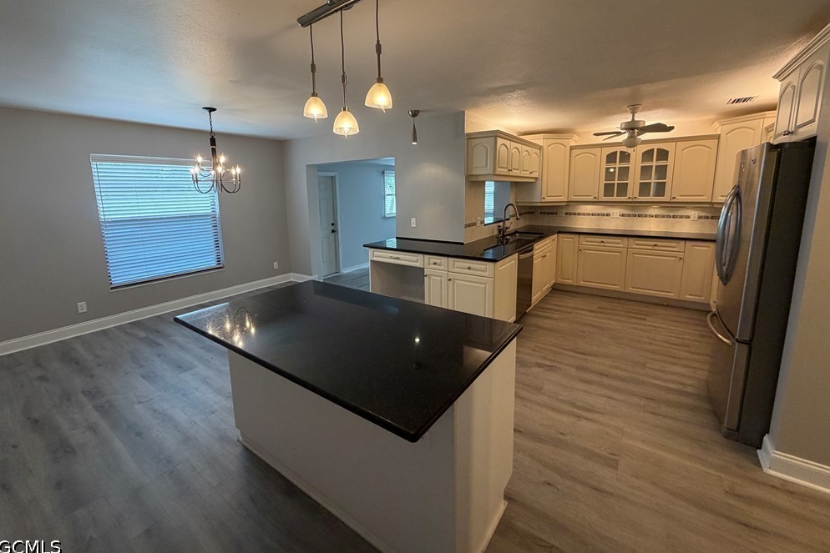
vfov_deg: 77.0
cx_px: 410
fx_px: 346
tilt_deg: -7.1
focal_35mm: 15
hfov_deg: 100.4
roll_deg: +2.3
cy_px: 241
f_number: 2.2
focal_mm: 2.22
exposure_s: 1/120
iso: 250
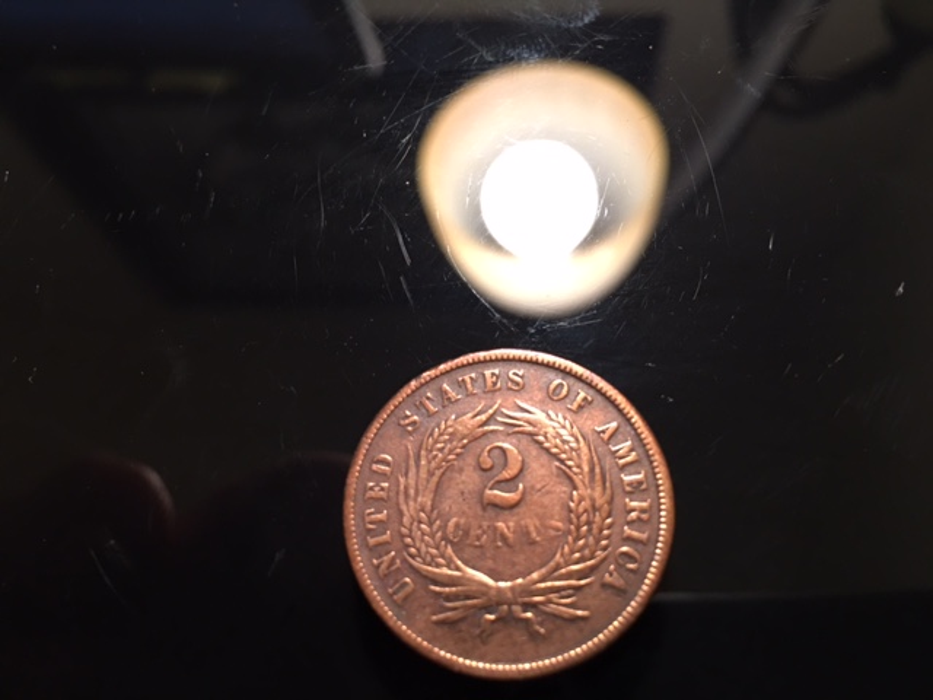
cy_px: 350
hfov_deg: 61.7
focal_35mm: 29
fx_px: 782
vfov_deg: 48.2
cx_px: 466
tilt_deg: -65.8
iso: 80
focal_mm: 4.15
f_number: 2.2
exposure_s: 1/15
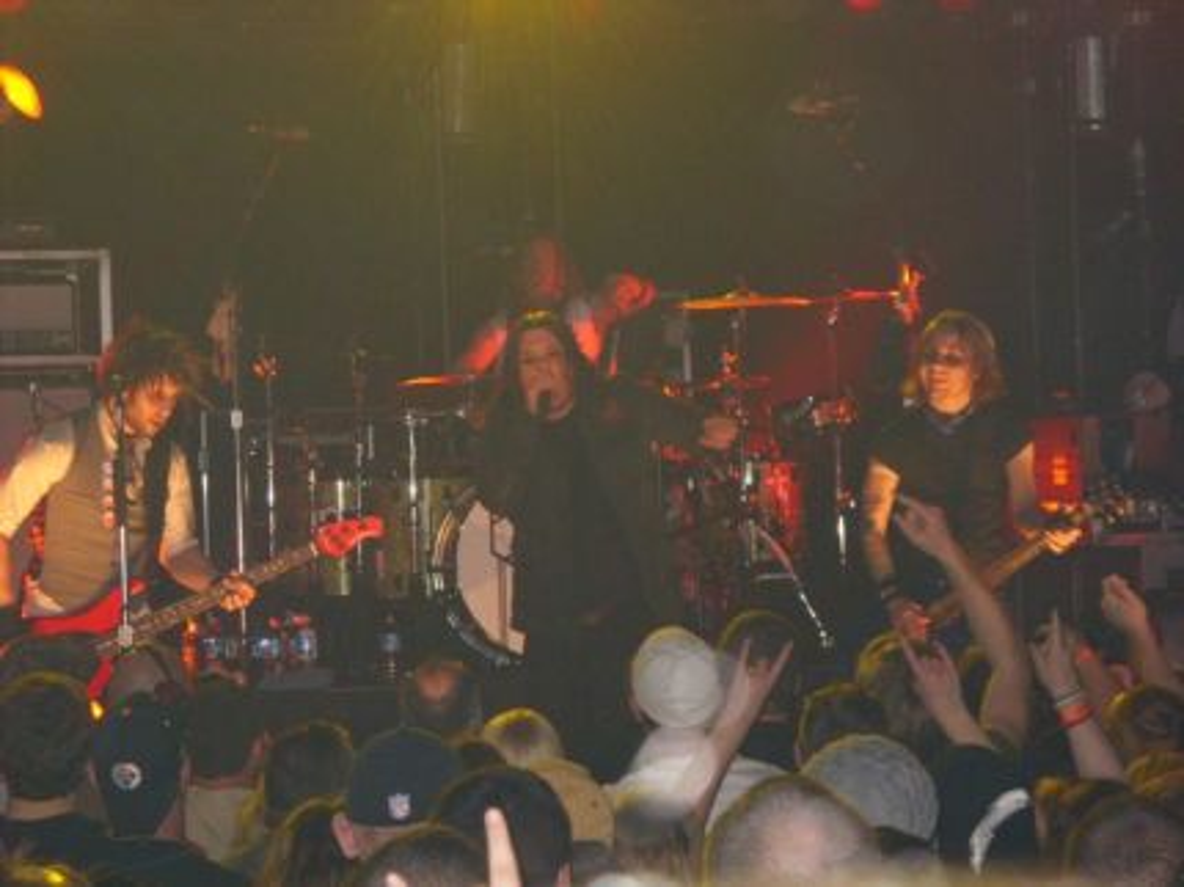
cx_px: 592
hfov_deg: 17.3
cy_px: 444
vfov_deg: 13.0
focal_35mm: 114
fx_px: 3897
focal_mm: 18.9
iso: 400
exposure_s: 1/148
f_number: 3.7
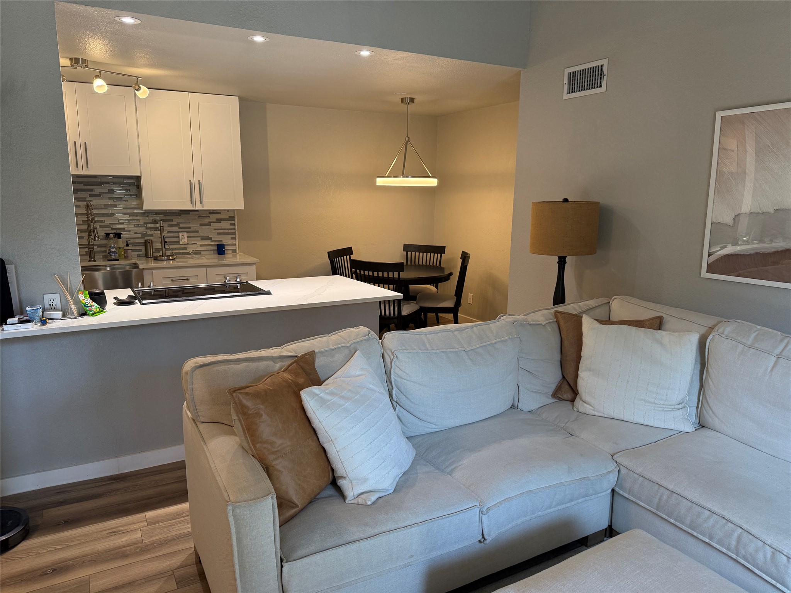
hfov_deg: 71.6
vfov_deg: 56.8
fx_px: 548
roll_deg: -0.3
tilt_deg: -11.1
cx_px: 396
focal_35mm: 24
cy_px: 296
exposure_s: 1/120
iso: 200
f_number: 1.78
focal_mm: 6.76
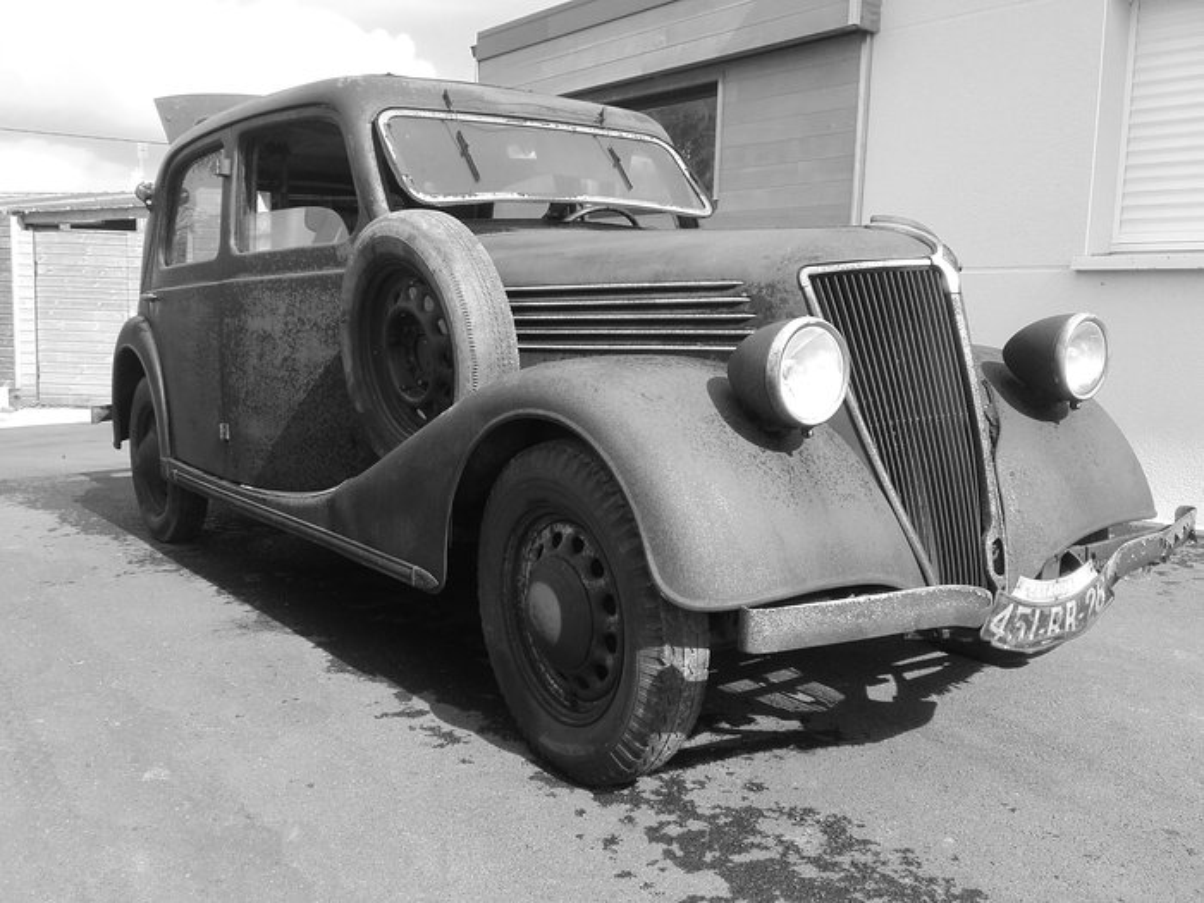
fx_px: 1078
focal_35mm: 31
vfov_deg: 45.4
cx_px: 602
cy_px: 452
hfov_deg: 58.4
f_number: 2.2
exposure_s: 1/458
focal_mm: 3.31
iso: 50
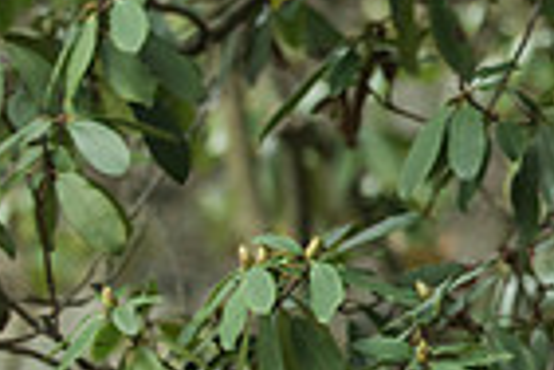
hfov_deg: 5.5
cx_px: 1045
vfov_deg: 3.7
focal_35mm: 369
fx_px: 5678
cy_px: 195
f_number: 2.8
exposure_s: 1/500
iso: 500
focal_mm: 90
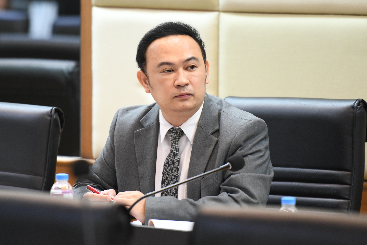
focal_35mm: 200
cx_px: 184
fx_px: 2039
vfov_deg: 6.9
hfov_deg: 10.3
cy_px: 122
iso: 1600
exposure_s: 1/125
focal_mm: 200
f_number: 2.8
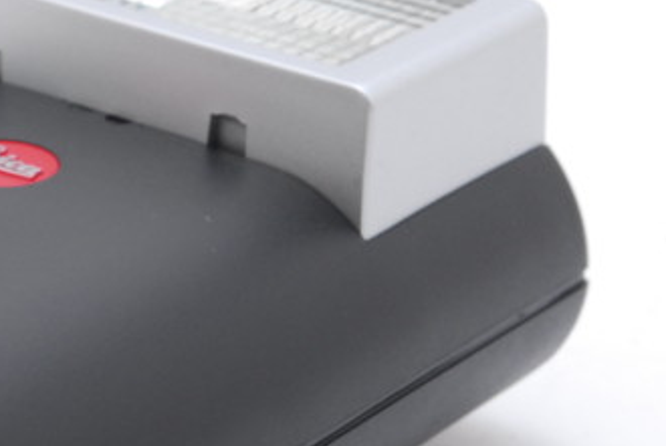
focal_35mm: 200
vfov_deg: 6.9
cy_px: 344
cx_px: -89
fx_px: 3709
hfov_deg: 10.1
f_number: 20
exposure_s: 1/100
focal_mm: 55
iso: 400
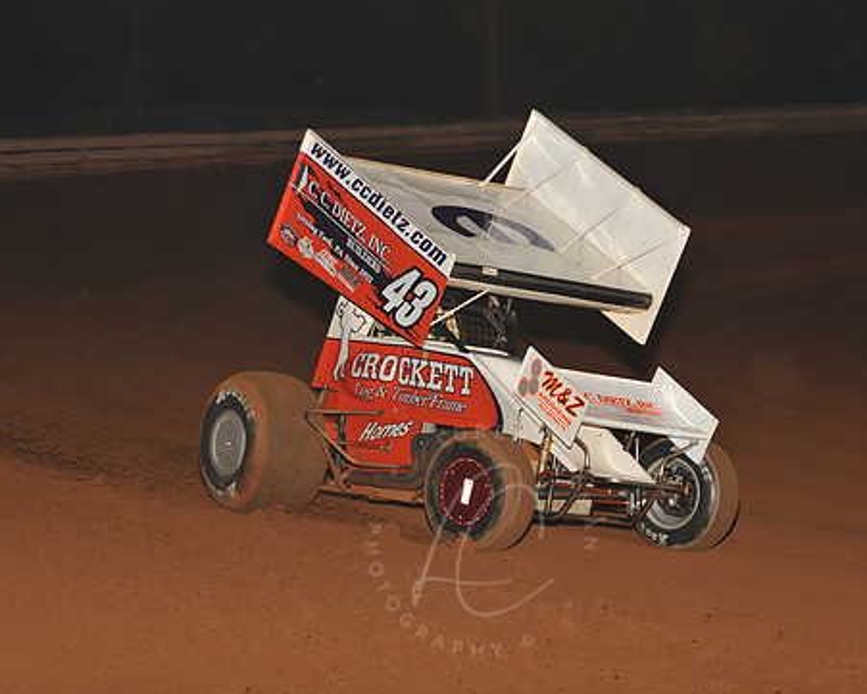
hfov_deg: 14.3
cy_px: 363
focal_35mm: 135
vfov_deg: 11.4
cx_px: 481
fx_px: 3465
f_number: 6.3
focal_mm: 112
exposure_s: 1/320
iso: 800
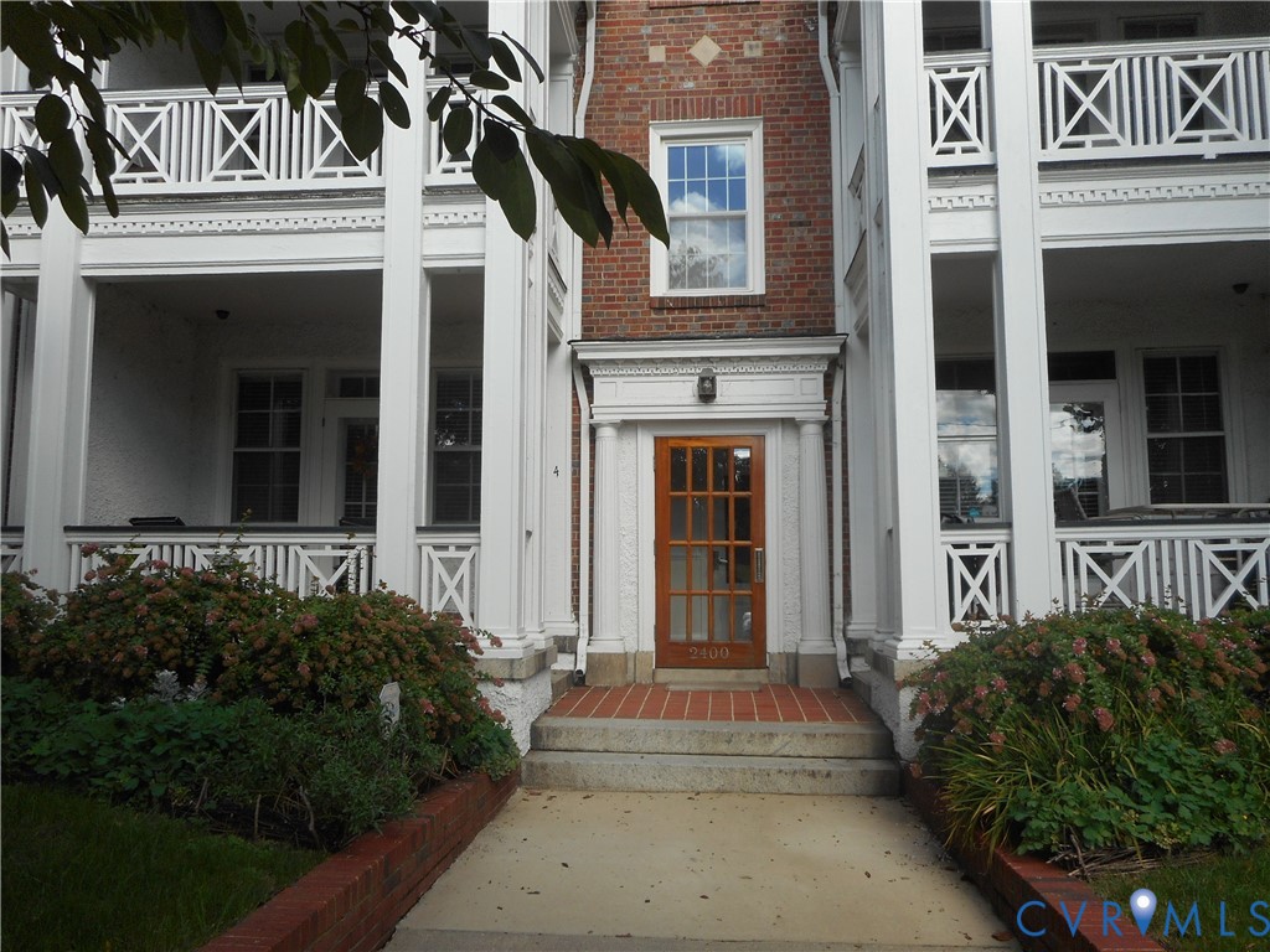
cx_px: 635
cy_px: 476
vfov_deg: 54.9
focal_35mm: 25
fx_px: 917
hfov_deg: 69.4
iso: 80
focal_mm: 4.5
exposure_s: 1/320
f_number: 3.7
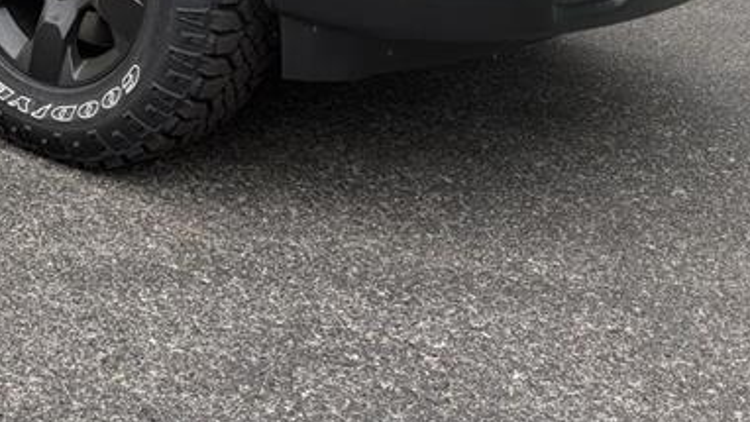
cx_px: 18
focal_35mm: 70
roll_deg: -3.6
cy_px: -212
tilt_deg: -8.9
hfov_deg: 28.5
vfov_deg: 15.8
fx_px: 1392
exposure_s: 1/1156
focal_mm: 6.76
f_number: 1.78
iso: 80
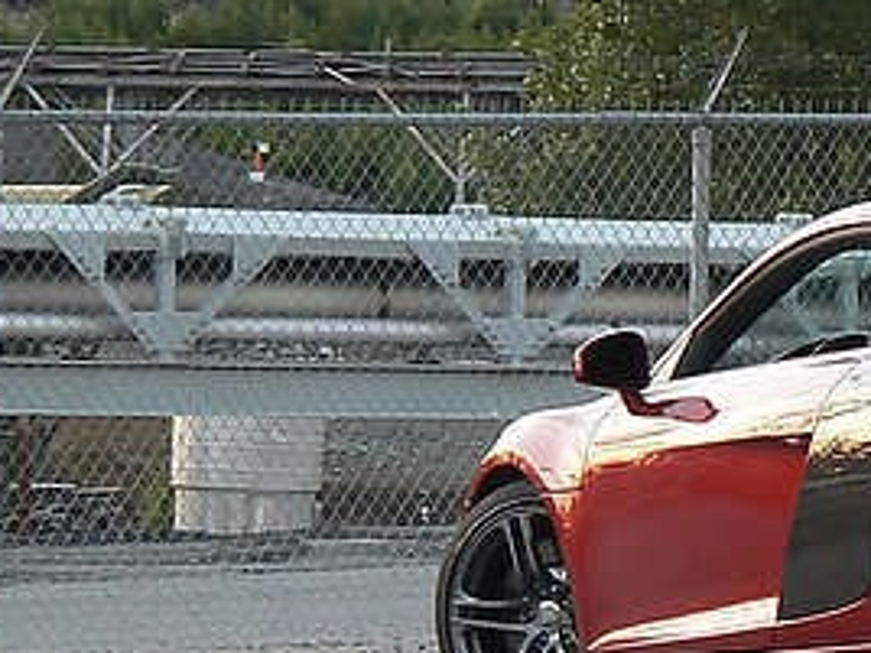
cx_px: 835
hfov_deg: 7.2
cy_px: -52
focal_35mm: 273
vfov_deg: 5.4
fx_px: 6869
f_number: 3.2
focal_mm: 12.6
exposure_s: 1/15
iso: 100
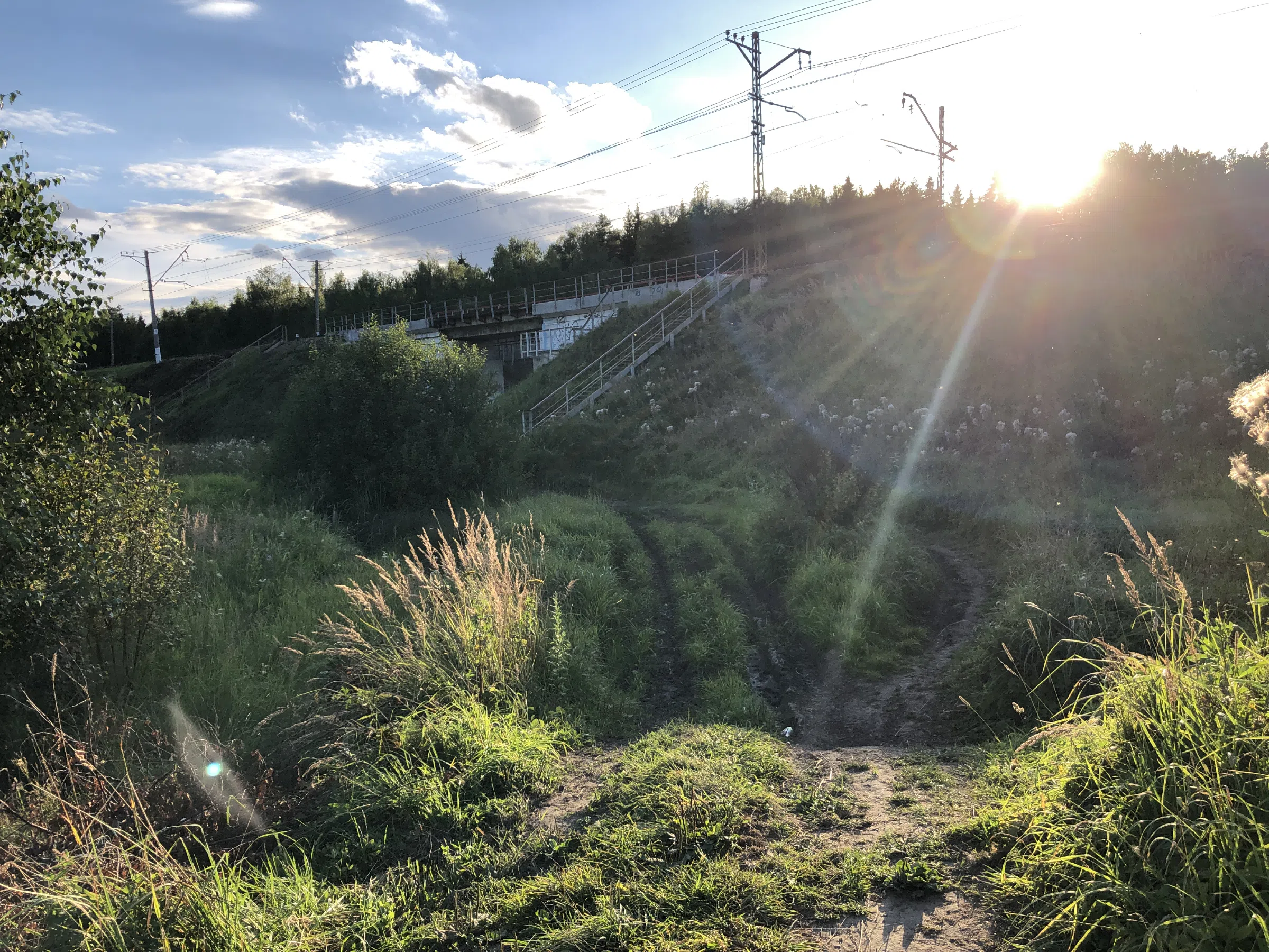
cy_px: 476
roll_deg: +1.9
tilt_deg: -3.5
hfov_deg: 63.4
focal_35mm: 28
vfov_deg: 49.7
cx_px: 634
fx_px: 1026
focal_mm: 4
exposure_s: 1/1116
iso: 20
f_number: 1.8
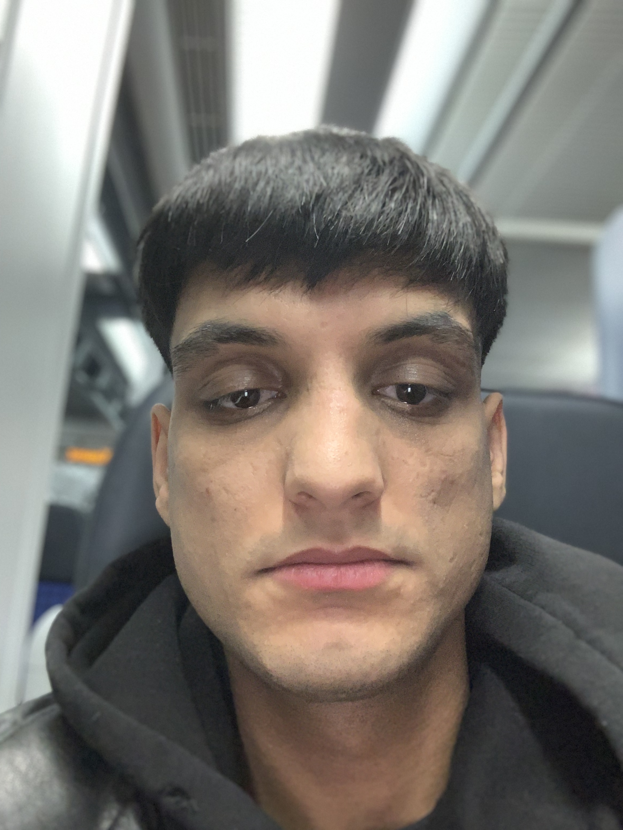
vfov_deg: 56.8
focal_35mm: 32
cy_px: 415
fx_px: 768
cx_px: 312
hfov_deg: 44.2
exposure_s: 1/36
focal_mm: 2.87
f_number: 2.2
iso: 320
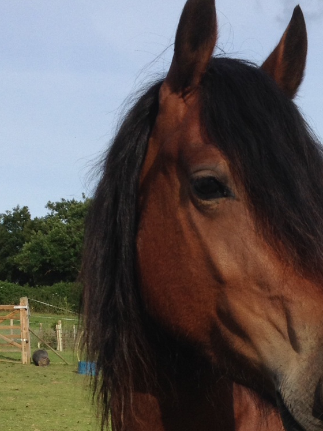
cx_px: 311
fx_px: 1195
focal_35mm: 96
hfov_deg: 15.2
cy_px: 434
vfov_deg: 19.8
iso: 50
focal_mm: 4.28
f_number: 2.4
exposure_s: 1/1577
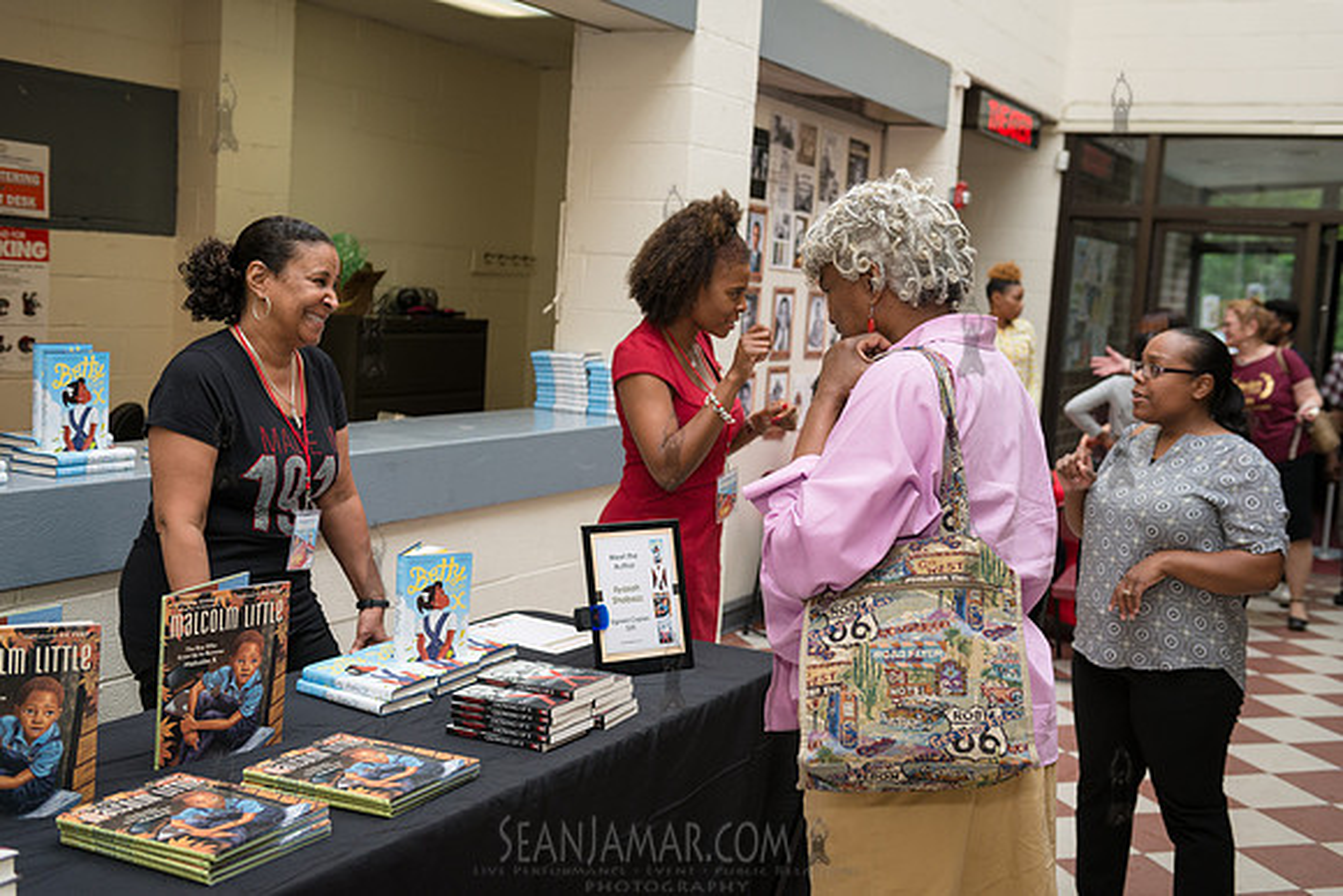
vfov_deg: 33.4
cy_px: 448
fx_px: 1493
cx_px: 672
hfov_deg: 48.4
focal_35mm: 40
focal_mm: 40
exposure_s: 1/500
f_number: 4
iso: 640
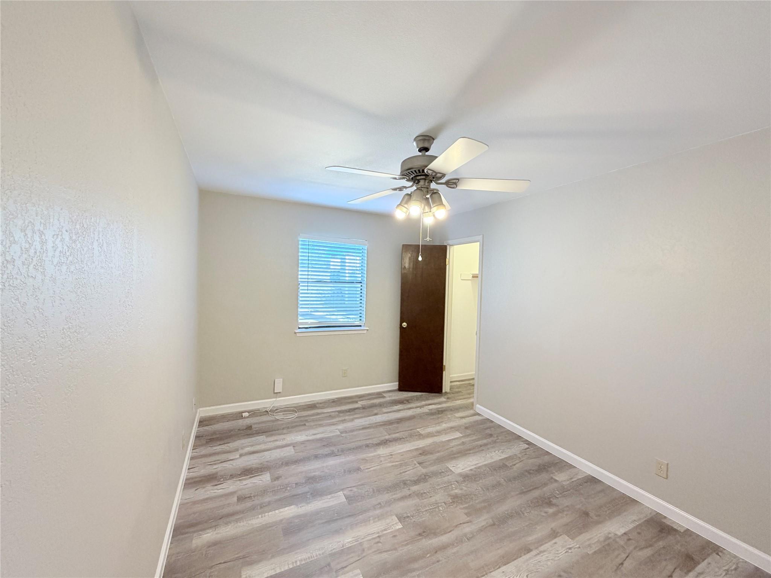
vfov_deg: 85.7
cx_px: 386
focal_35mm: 14
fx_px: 312
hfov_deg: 102.1
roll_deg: -0.2
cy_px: 289
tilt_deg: +0.7
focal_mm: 2.22
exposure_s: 1/120
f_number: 2.2
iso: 250
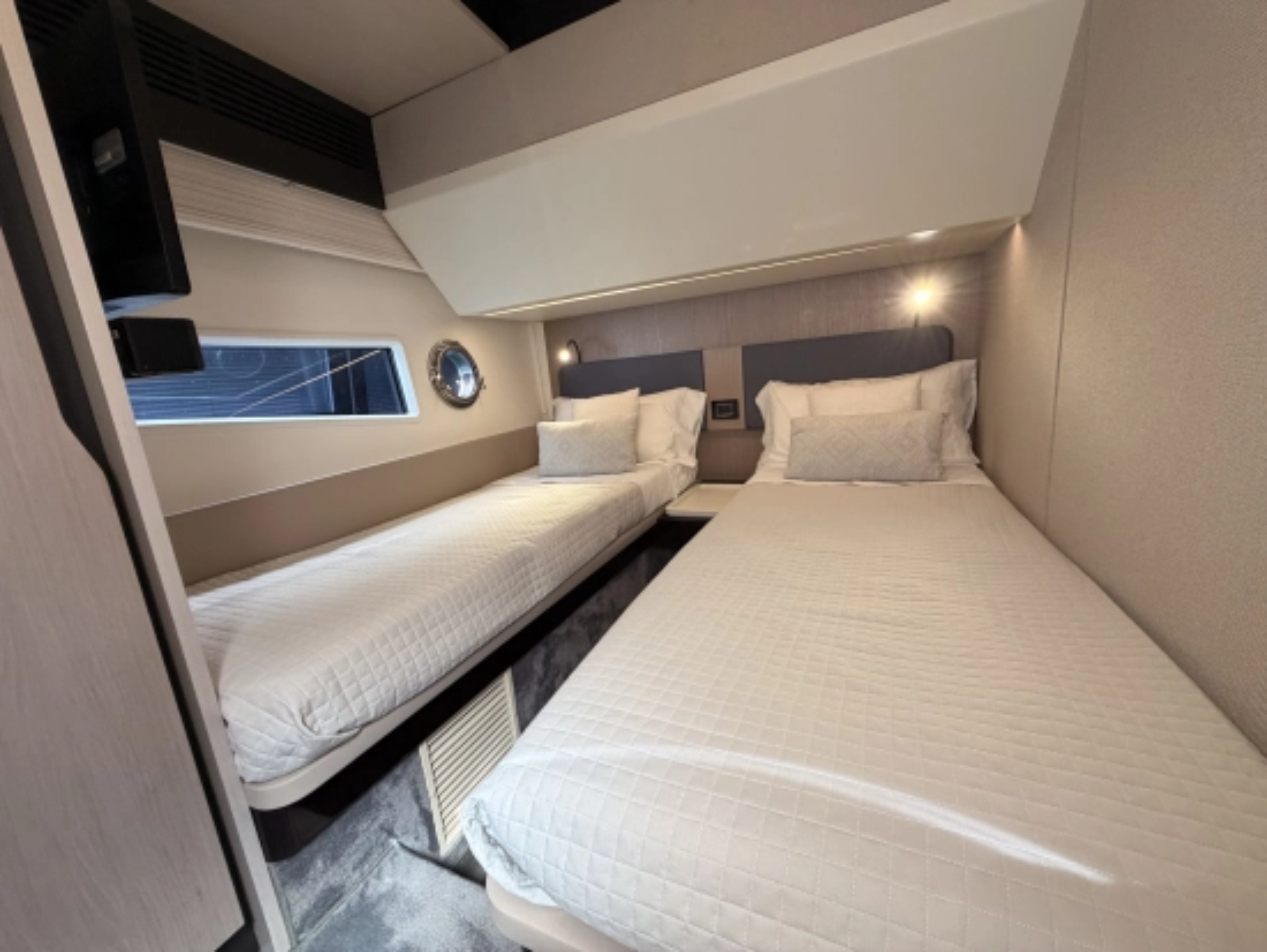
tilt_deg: -13.2
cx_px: 634
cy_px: 476
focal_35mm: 14
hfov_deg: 102.0
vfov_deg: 85.7
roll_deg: +6.5
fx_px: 513
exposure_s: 1/100
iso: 250
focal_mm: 2.22
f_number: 2.2
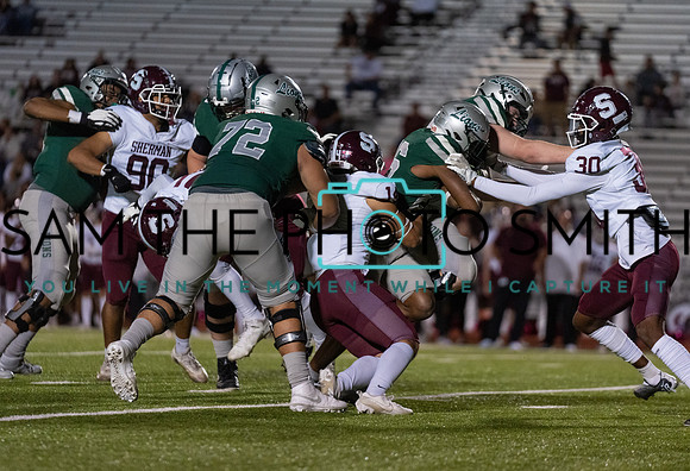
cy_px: 227
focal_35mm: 221
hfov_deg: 9.2
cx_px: 366
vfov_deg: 6.3
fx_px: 4271
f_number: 2.8
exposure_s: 1/1250
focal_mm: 200
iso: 5000
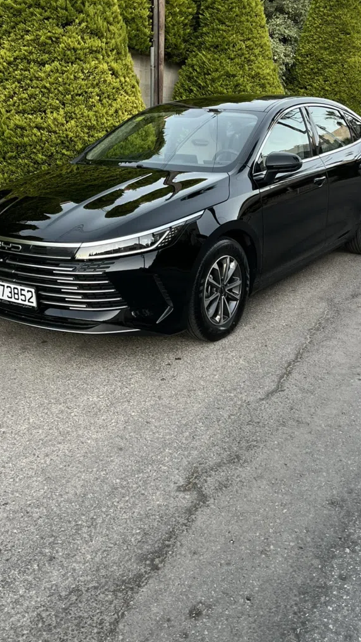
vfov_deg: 52.1
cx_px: 167
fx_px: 647
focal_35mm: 38
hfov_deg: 31.2
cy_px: 234
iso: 125
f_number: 1.5
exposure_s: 1/120
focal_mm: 5.7
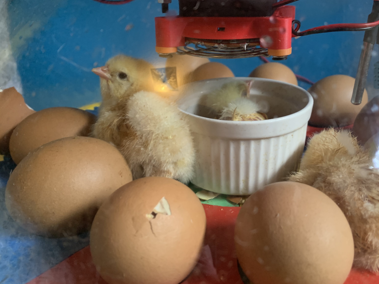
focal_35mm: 34
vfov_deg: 41.7
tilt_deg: -20.0
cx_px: 212
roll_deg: +2.8
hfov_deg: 53.8
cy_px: 129
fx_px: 372
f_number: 1.8
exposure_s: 1/60
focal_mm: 4.25
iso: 320
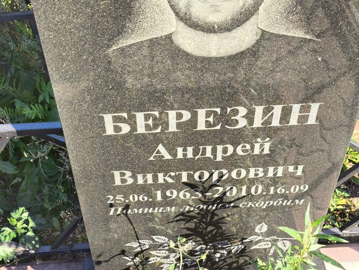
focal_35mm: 50
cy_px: 135
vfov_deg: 29.1
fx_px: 519
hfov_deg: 38.2
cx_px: 180
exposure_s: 1/249
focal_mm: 4.71
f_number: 1.7
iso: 50
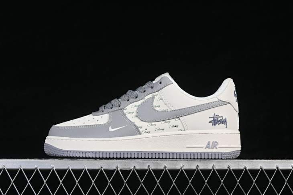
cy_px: 98
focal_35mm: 75
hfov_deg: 27.0
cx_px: 146
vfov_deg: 18.2
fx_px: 610
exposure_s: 1/80
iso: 160
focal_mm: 50
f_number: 8
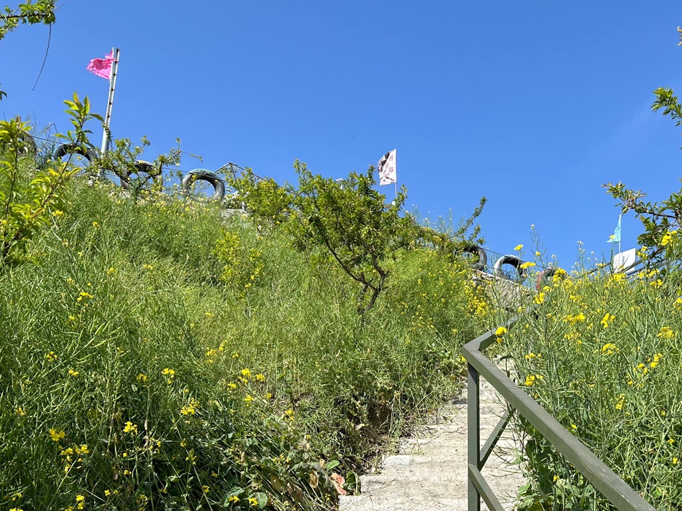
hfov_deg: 46.0
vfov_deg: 35.4
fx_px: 788
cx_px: 459
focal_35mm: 40
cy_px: 367
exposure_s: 1/3968
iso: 50
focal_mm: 5.7
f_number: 1.5
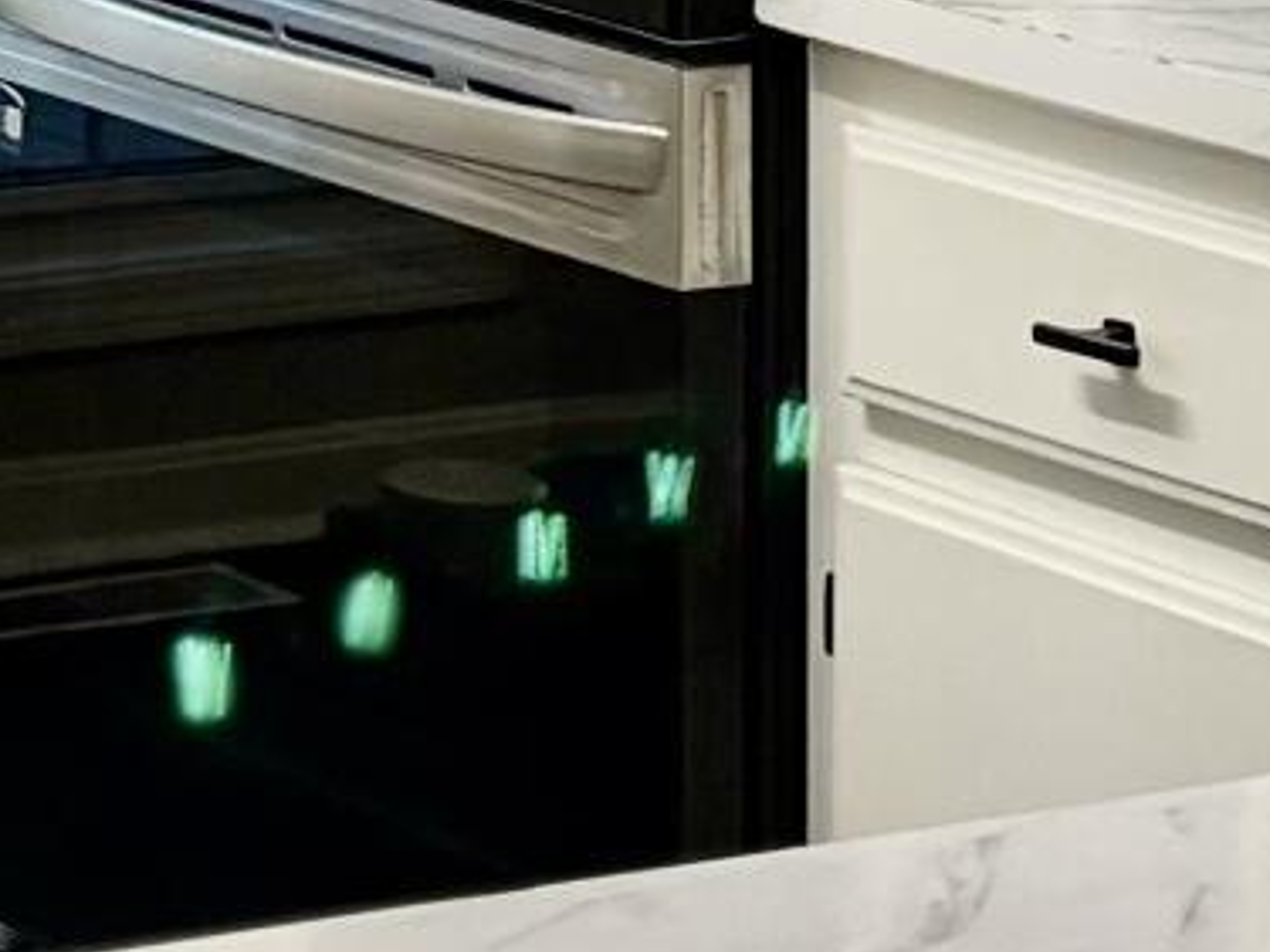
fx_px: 7629
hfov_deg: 9.4
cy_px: -1084
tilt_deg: -1.4
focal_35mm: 208
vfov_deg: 6.9
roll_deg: -0.1
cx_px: -345
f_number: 1.6
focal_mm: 5.96
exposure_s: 1/60
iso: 160
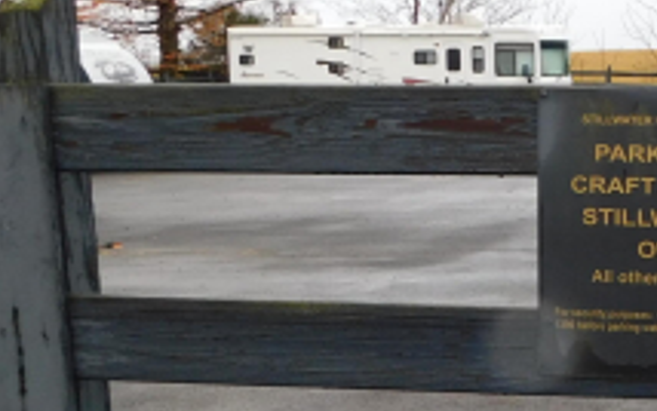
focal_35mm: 76
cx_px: 791
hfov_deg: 24.5
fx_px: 1362
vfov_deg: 17.2
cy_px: 212
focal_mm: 4
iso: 125
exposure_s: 1/125
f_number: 3
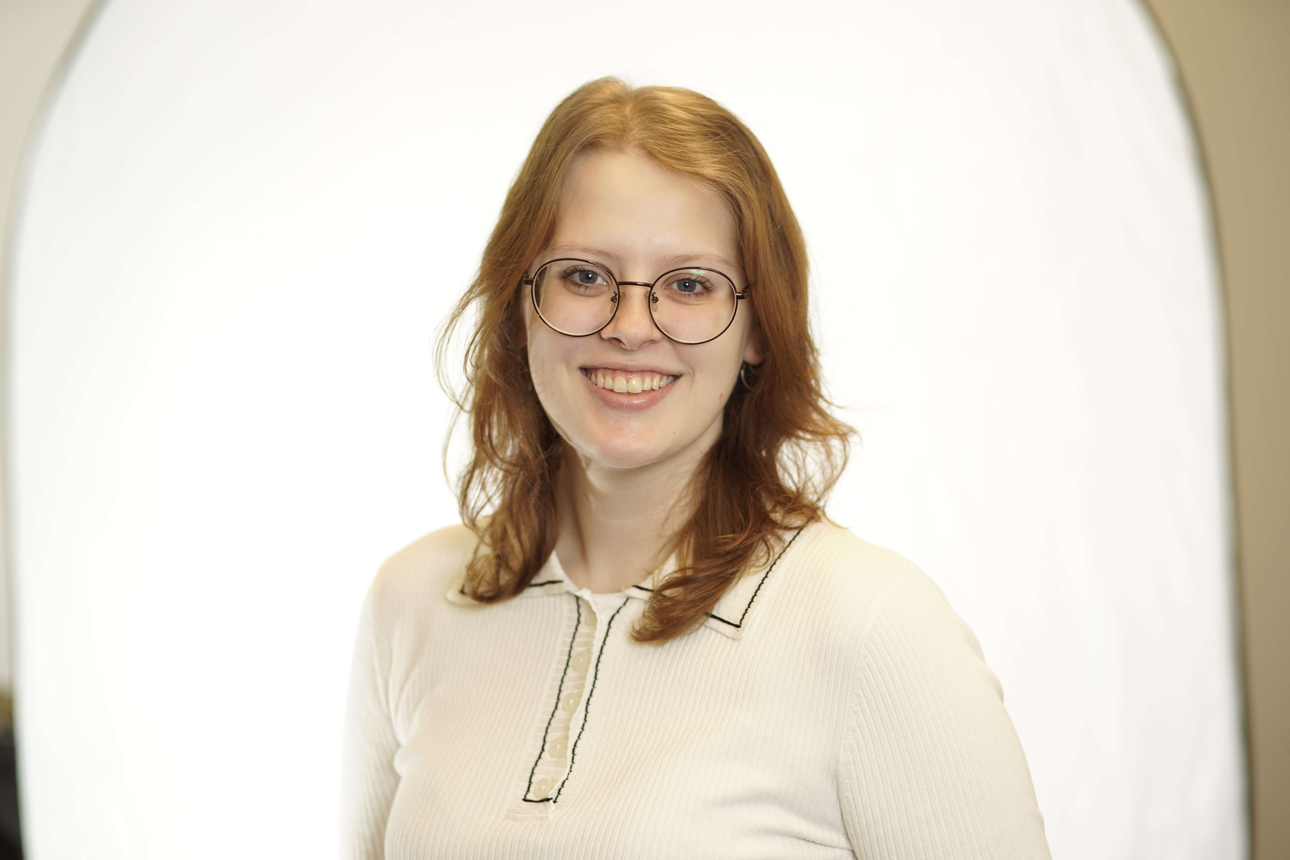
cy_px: 430
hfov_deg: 23.9
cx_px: 645
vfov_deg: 16.1
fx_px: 3046
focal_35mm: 85
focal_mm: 85
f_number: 2.5
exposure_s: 1/80
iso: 125
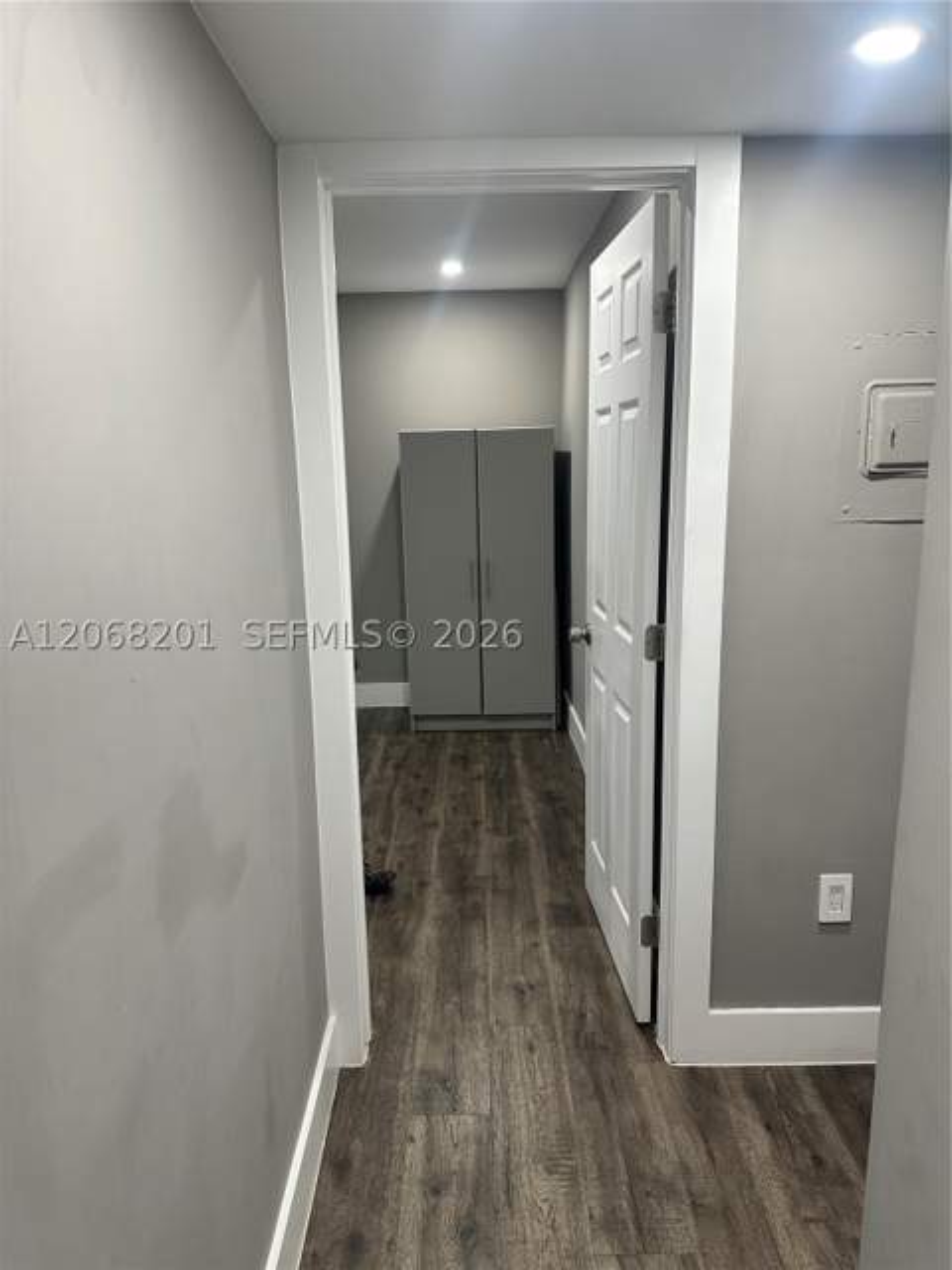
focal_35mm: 24
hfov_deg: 56.8
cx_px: 476
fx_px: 880
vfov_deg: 71.6
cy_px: 635
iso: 160
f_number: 1.78
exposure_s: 1/60
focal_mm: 6.86
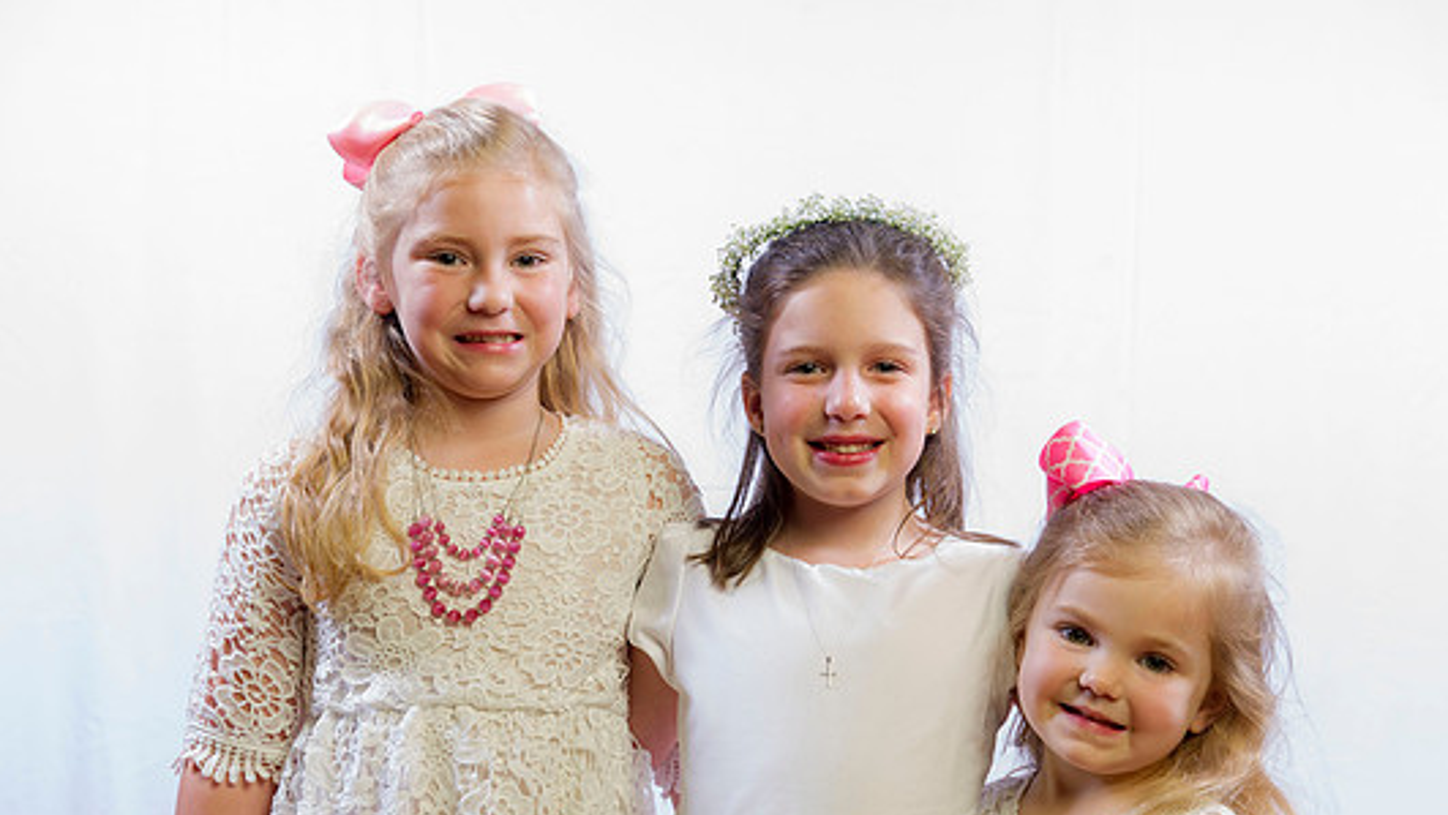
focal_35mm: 64
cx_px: 704
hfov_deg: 32.8
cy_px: 523
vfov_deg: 18.8
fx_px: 2458
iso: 100
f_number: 6.3
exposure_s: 1/160
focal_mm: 56
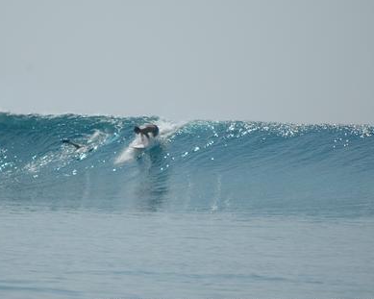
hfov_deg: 4.6
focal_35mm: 417
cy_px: 158
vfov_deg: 3.7
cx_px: 131
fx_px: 4615
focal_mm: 210
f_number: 6.3
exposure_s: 1/2500
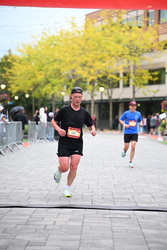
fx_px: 765
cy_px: 125
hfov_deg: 12.5
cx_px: 84
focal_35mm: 110
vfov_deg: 18.6
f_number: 2.8
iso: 1250
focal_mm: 110
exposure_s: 1/2000
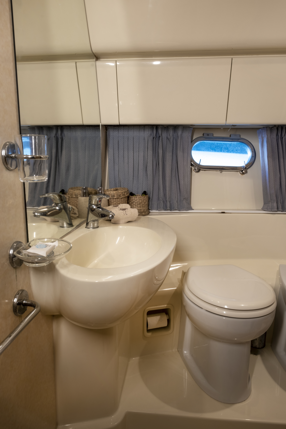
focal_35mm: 24
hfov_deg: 53.1
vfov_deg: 73.7
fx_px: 286
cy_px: 214
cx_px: 143
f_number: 22
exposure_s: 1.5
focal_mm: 16
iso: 160
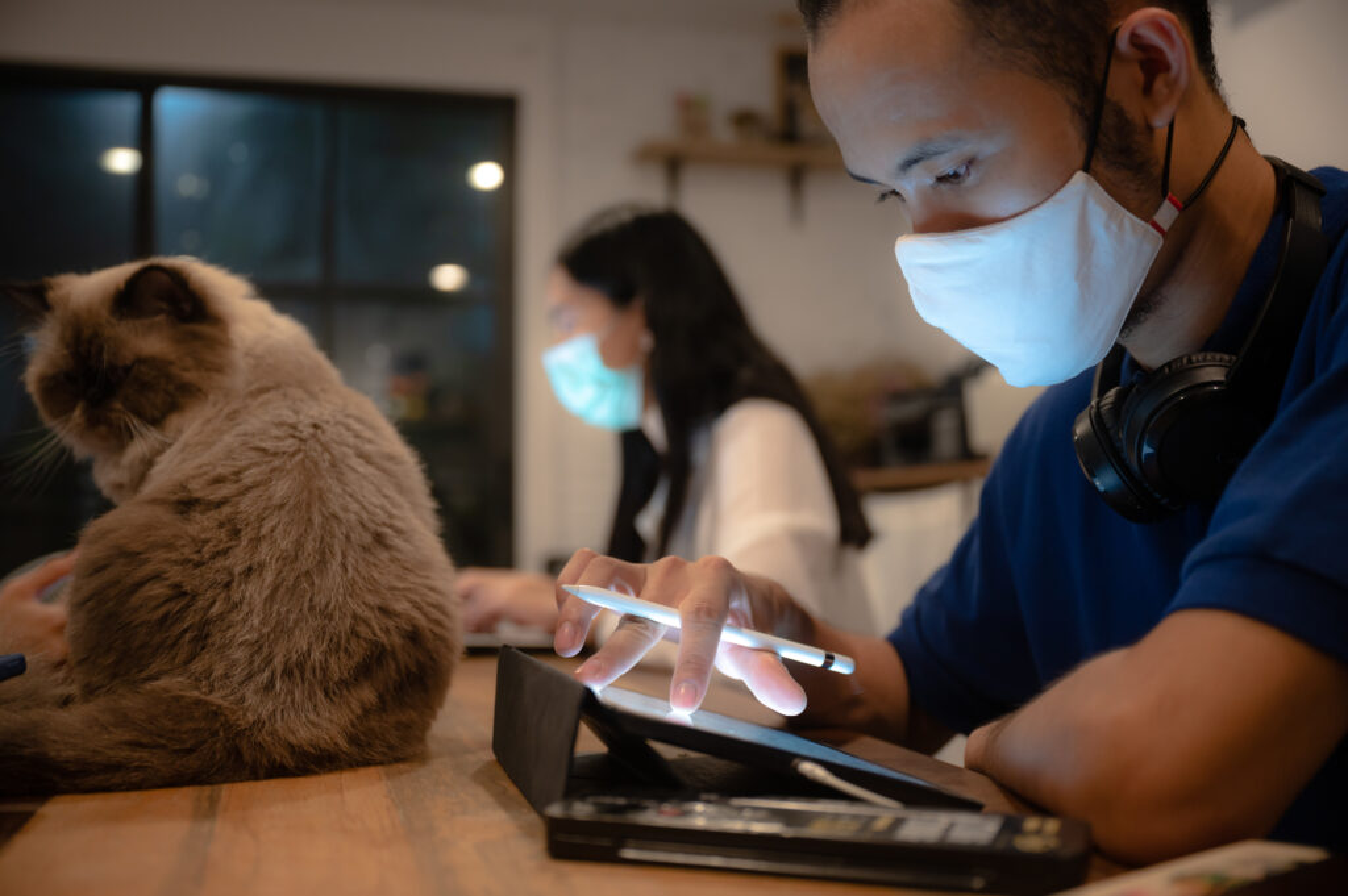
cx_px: 674
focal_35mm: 40
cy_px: 448
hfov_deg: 48.5
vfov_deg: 33.3
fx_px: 1497
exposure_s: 1/50
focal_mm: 40
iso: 320
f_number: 2.8
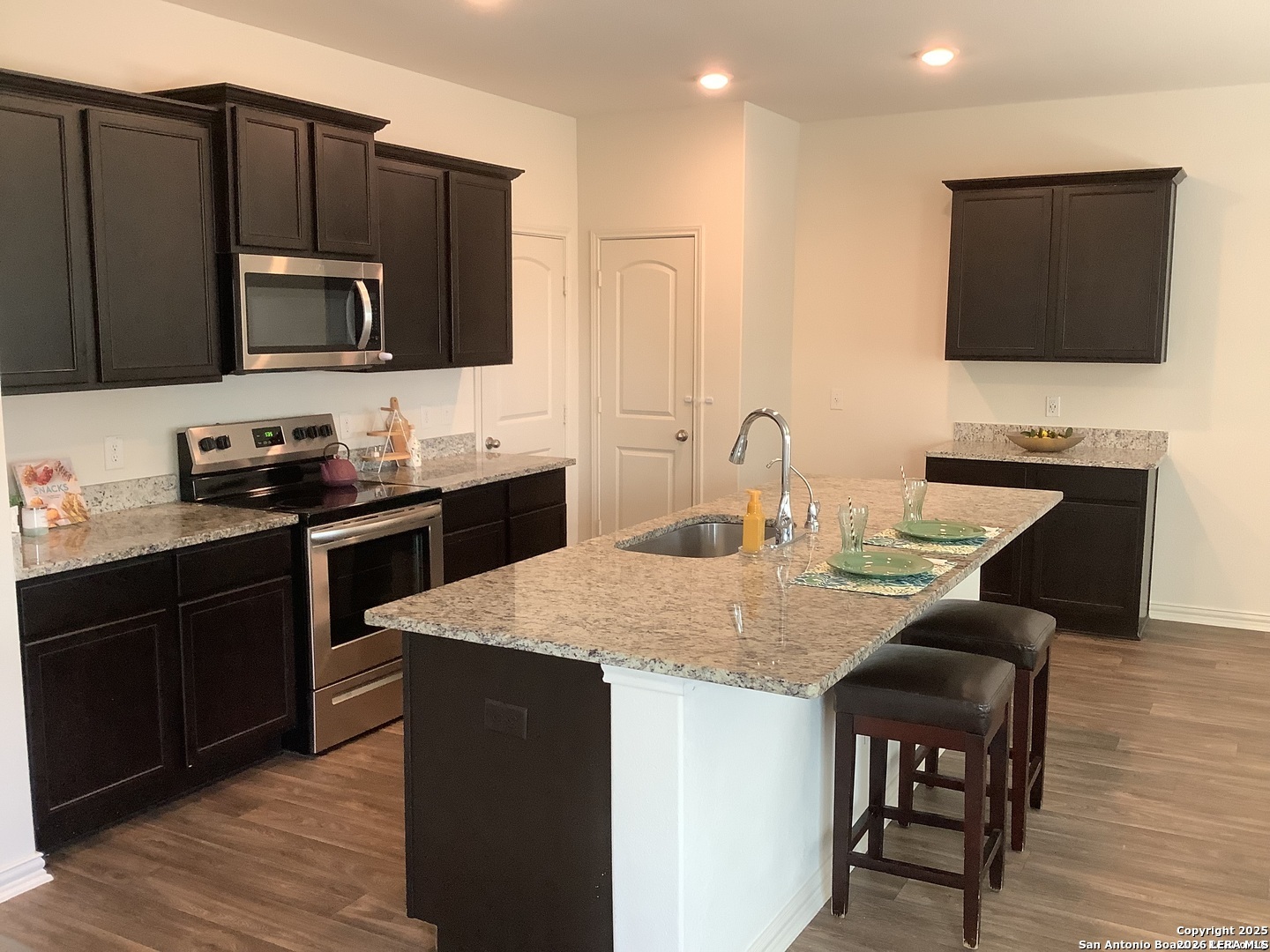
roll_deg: +0.4
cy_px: 476
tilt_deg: -8.2
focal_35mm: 31
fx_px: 1137
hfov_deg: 58.4
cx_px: 635
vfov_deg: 45.4
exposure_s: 1/60
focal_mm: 3.3
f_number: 2.4
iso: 125
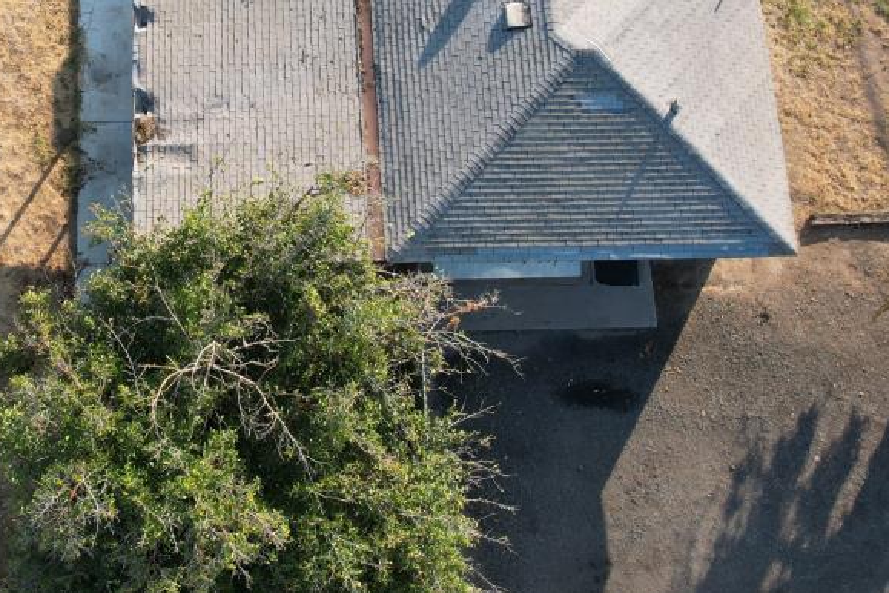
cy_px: 78
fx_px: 1407
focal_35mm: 57
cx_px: 201
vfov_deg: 23.3
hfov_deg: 34.2
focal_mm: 8.38
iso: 120
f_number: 2.8
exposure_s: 1/640
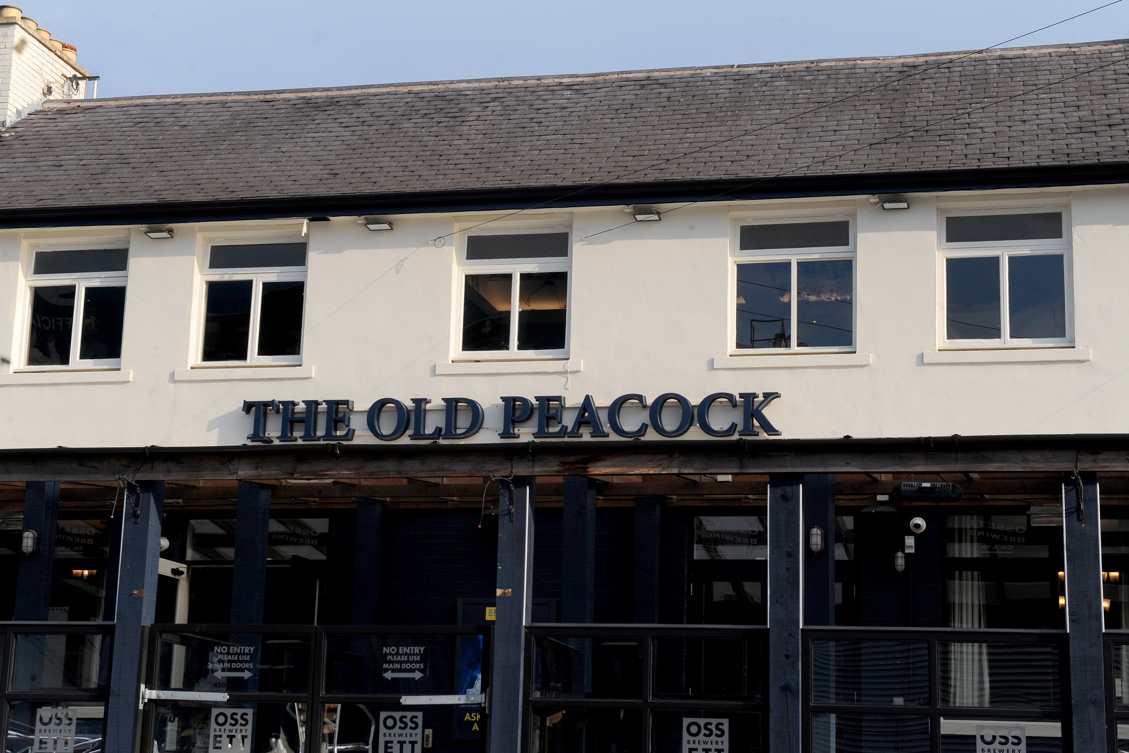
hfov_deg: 31.9
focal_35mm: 63
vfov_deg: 21.6
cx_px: 569
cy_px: 377
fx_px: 1976
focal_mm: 62
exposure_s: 1/800
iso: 640
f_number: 9
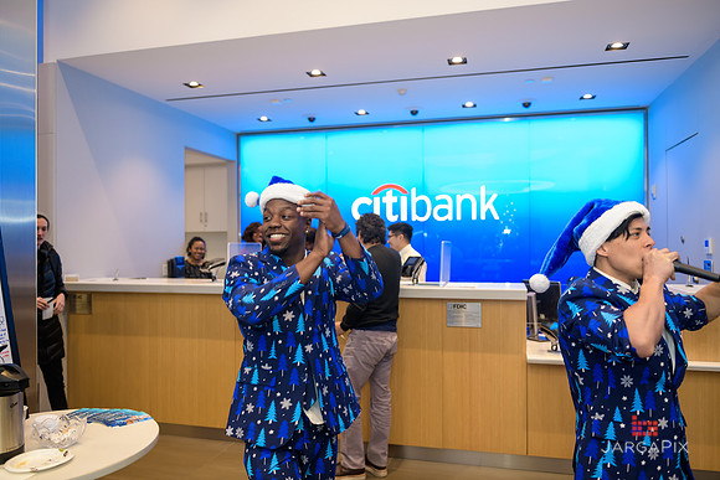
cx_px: 360
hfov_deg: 65.5
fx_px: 560
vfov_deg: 46.4
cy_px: 240
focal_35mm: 28
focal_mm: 28
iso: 800
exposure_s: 1/125
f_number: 3.2
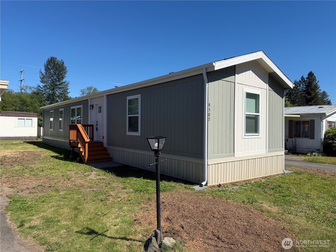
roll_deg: -1.0
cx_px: 168
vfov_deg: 56.8
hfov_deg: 71.6
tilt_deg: +0.9
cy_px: 126
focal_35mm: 24
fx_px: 233
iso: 80
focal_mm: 6.76
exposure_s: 1/5319
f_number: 1.78
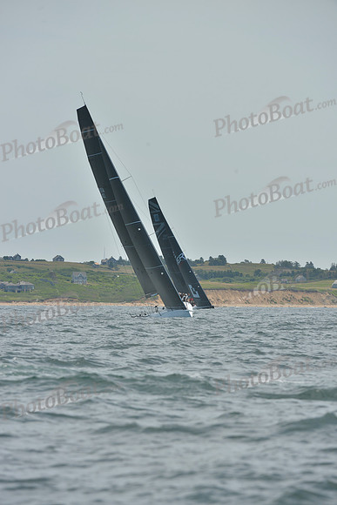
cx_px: 168
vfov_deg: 5.7
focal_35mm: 360
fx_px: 5052
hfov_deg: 3.8
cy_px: 252
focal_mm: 360
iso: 280
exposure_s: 1/800
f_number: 9
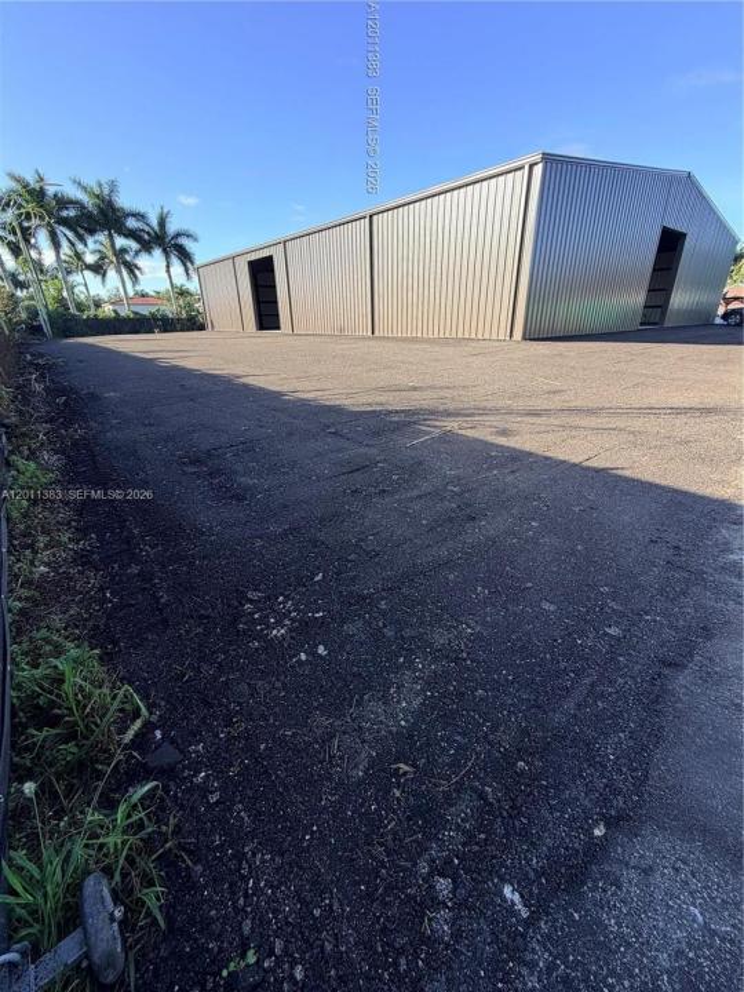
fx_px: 401
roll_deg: +1.1
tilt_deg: -24.0
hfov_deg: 85.7
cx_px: 372
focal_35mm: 14
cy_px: 496
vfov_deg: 102.1
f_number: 2.2
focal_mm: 2.22
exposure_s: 1/502
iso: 50
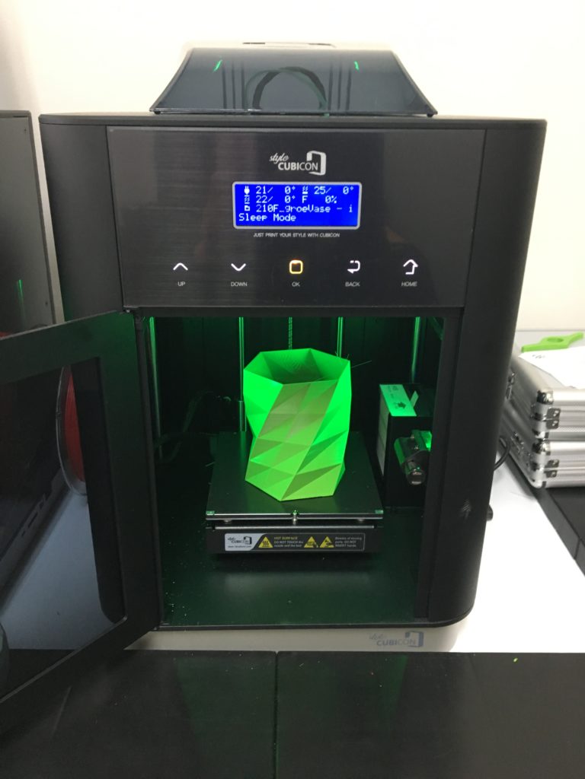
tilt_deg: -22.7
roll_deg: +0.2
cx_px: 292
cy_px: 390
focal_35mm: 29
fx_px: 653
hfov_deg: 48.2
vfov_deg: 61.7
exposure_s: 1/30
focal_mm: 4.15
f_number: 2.2
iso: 125
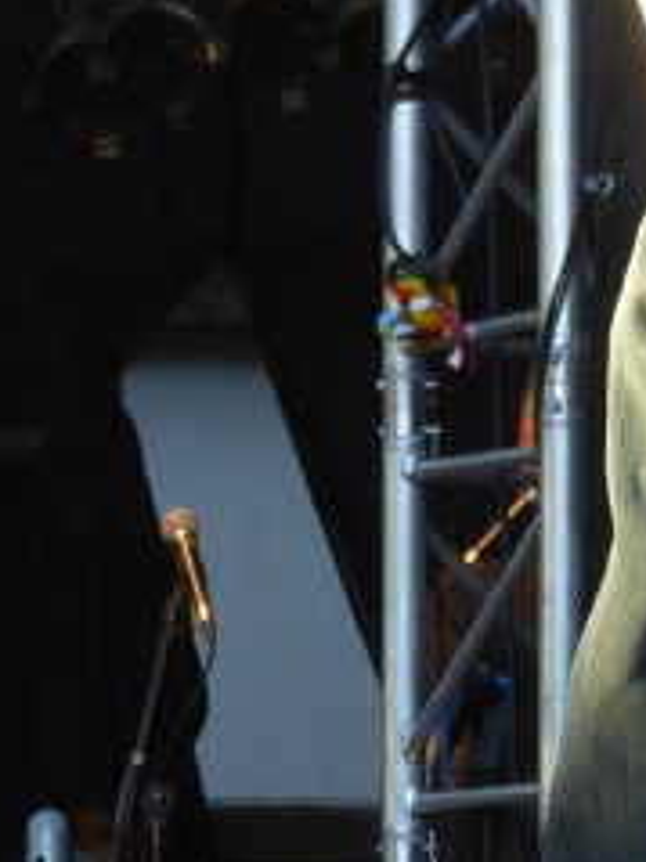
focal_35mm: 372
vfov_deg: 5.3
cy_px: 0
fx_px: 9265
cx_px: 422
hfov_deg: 4.0
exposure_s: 1/80
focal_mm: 16
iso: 100
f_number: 2.8
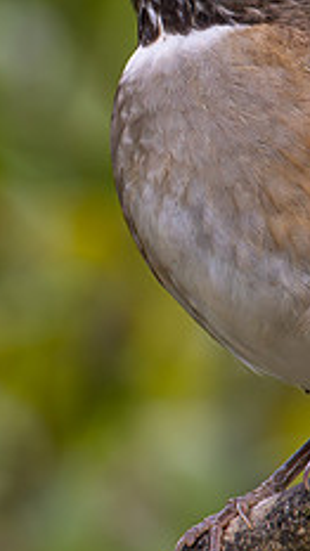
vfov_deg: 0.9
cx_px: -80
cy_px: 214
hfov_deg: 0.5
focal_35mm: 2494
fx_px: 36459
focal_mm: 560
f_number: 6.3
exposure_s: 1/500
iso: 900
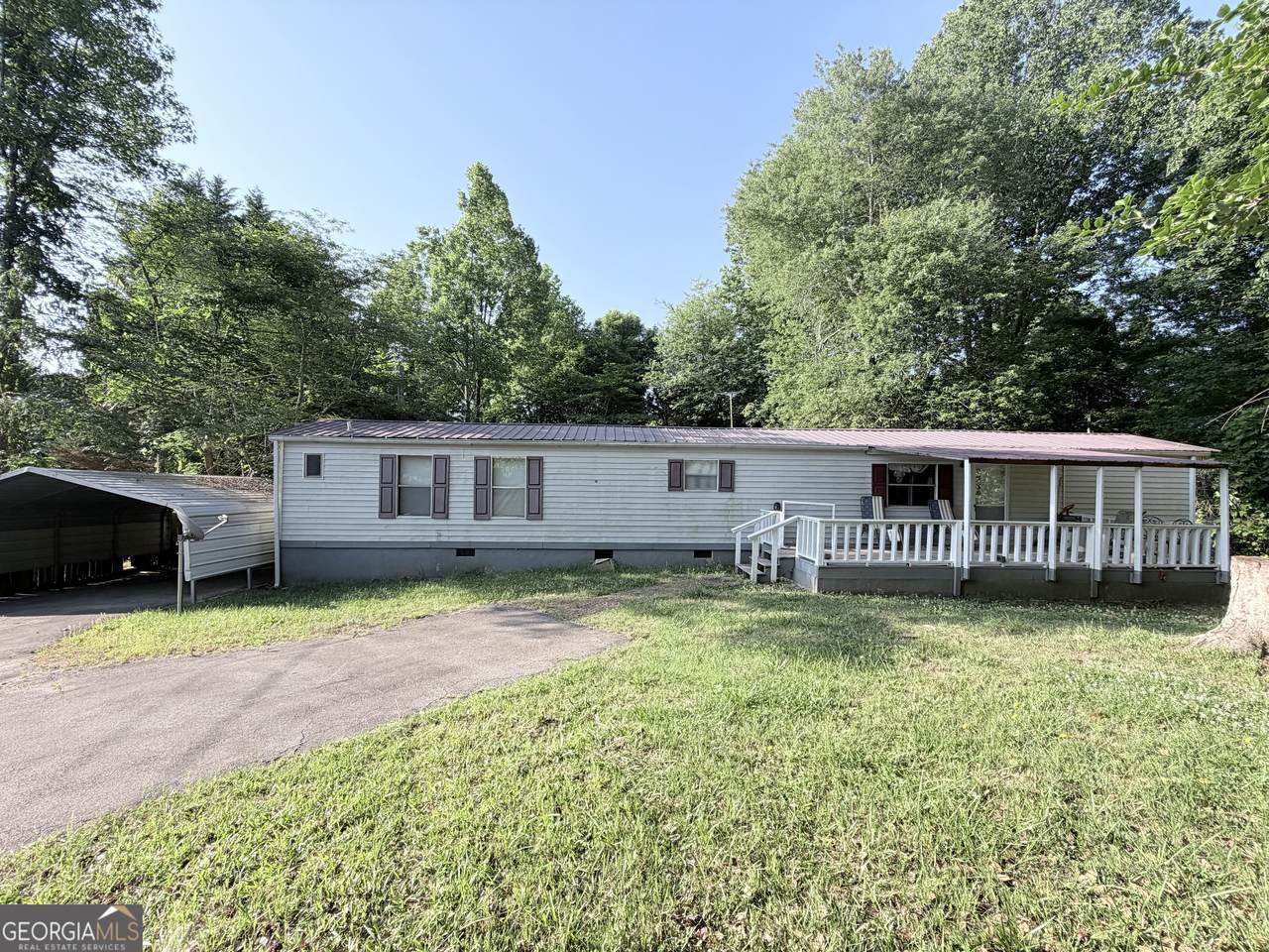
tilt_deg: +0.6
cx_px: 634
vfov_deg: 85.7
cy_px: 476
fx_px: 513
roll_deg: -0.1
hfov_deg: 102.1
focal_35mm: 14
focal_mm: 2.22
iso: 40
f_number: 2.2
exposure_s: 1/502
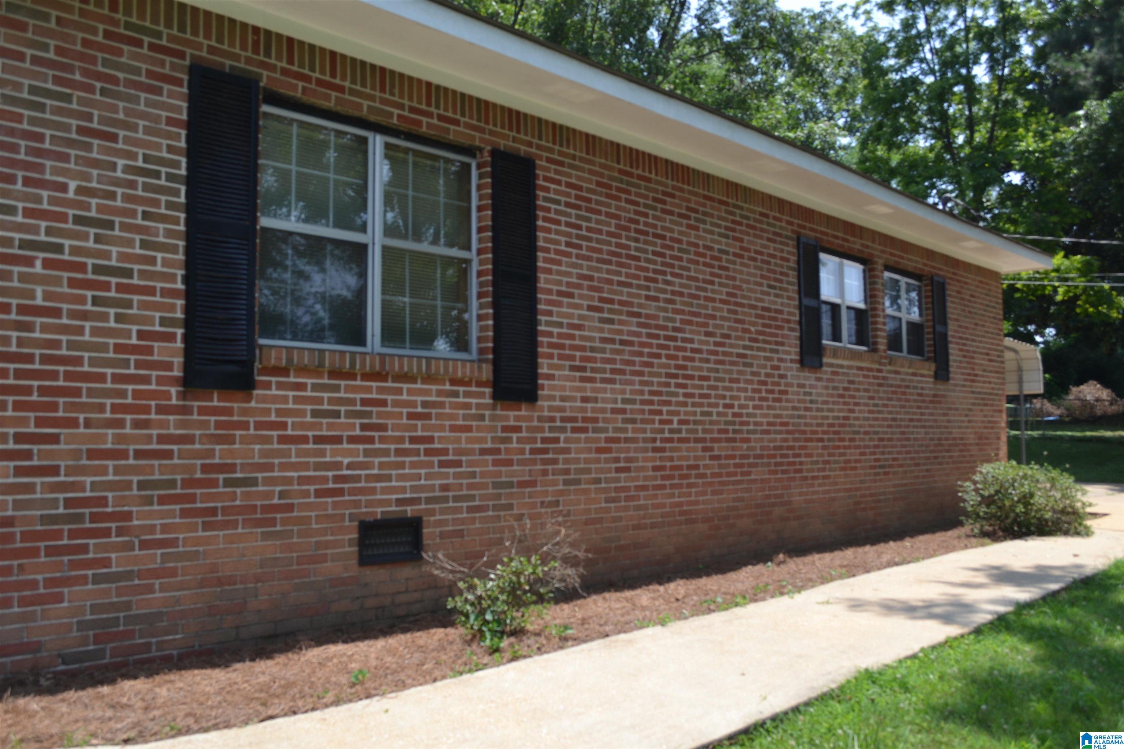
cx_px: 562
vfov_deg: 43.6
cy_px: 374
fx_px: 937
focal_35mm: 30
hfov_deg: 61.9
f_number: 6.3
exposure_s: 1/160
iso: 100
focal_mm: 20
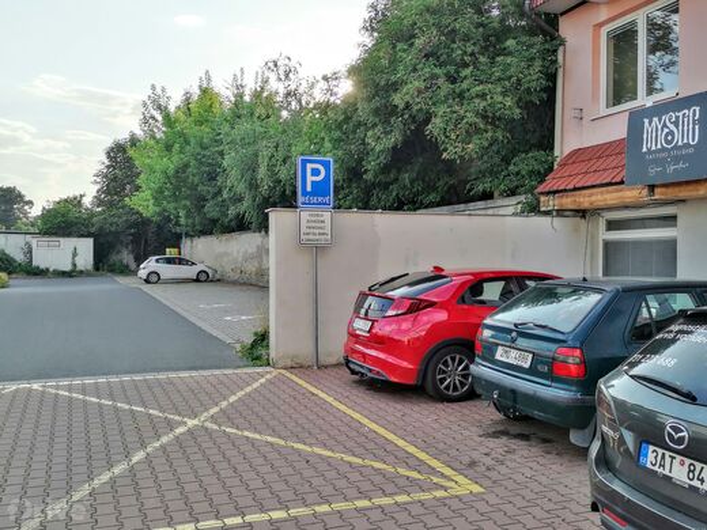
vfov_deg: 40.7
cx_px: 354
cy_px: 265
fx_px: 715
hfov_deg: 52.6
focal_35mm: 35
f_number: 1.8
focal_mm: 5.3
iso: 50
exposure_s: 1/455
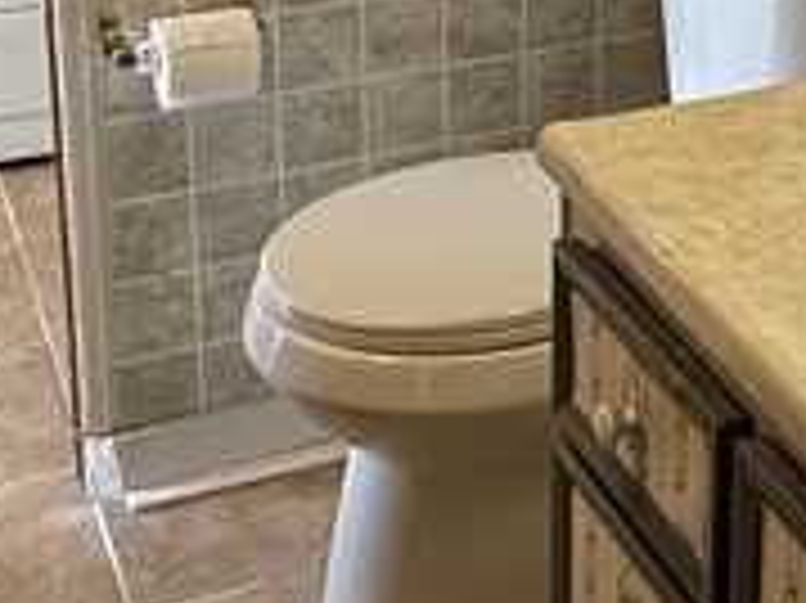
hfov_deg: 23.3
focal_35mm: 80
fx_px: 1861
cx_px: 833
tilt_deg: -15.7
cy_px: -162
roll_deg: -2.9
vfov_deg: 17.4
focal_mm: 2.22
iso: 250
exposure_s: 1/60
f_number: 2.2
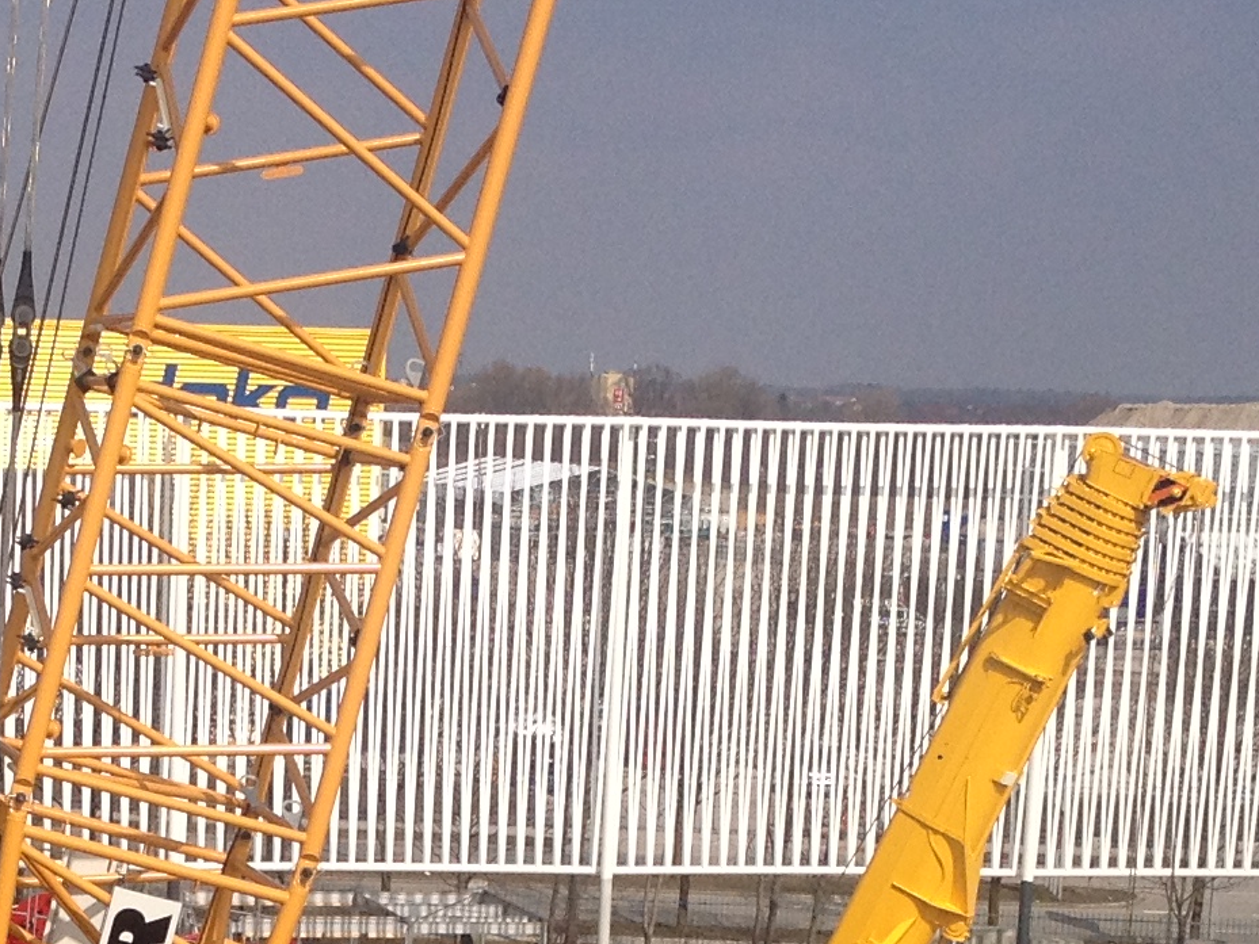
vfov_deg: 11.8
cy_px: 1173
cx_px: 102
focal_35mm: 123
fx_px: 4474
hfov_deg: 15.8
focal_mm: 4.28
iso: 50
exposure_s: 1/3247
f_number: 2.4
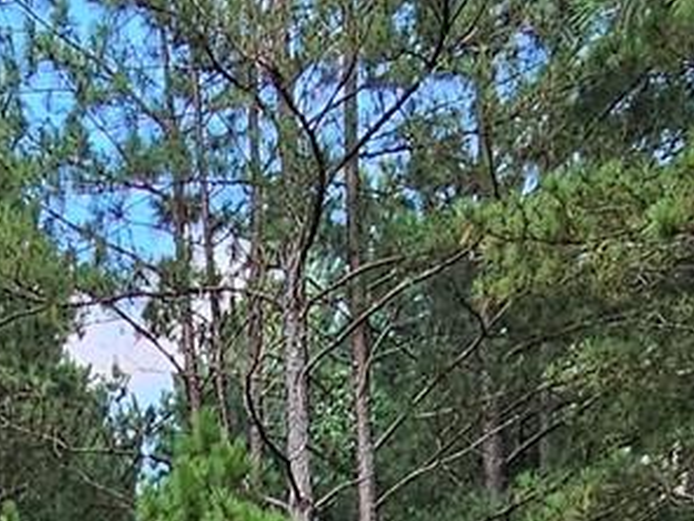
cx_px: -166
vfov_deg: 12.3
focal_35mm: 90
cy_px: 1312
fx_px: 1804
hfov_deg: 20.2
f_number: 2.2
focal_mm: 2.2
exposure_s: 1/224
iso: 50
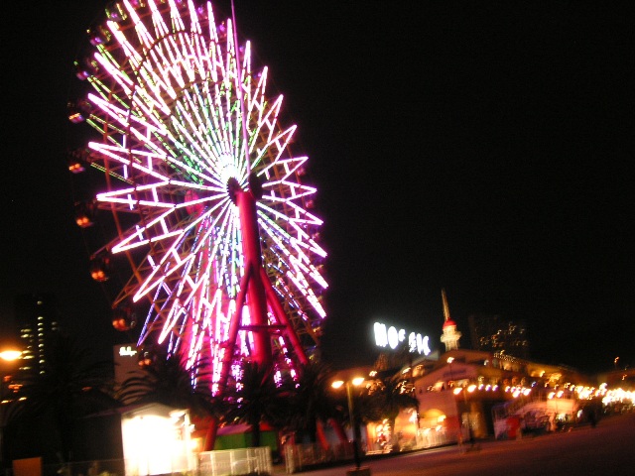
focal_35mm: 41
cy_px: 238
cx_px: 318
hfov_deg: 45.8
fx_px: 752
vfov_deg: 35.1
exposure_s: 1/2
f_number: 3
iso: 100
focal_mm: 6.9
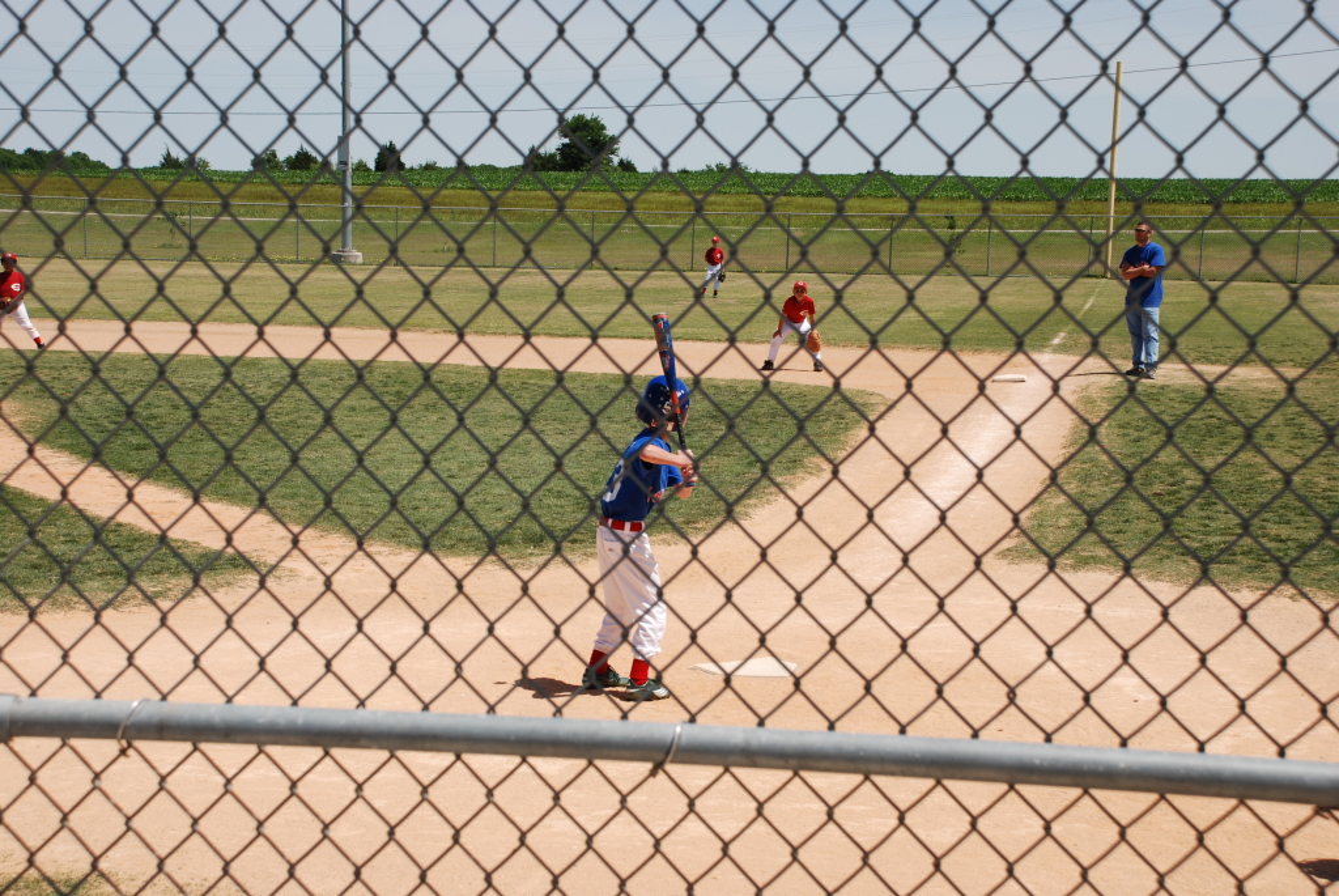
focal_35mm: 66
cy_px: 448
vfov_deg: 20.7
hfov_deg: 30.5
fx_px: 2457
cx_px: 670
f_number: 8
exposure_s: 1/250
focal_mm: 44
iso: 100
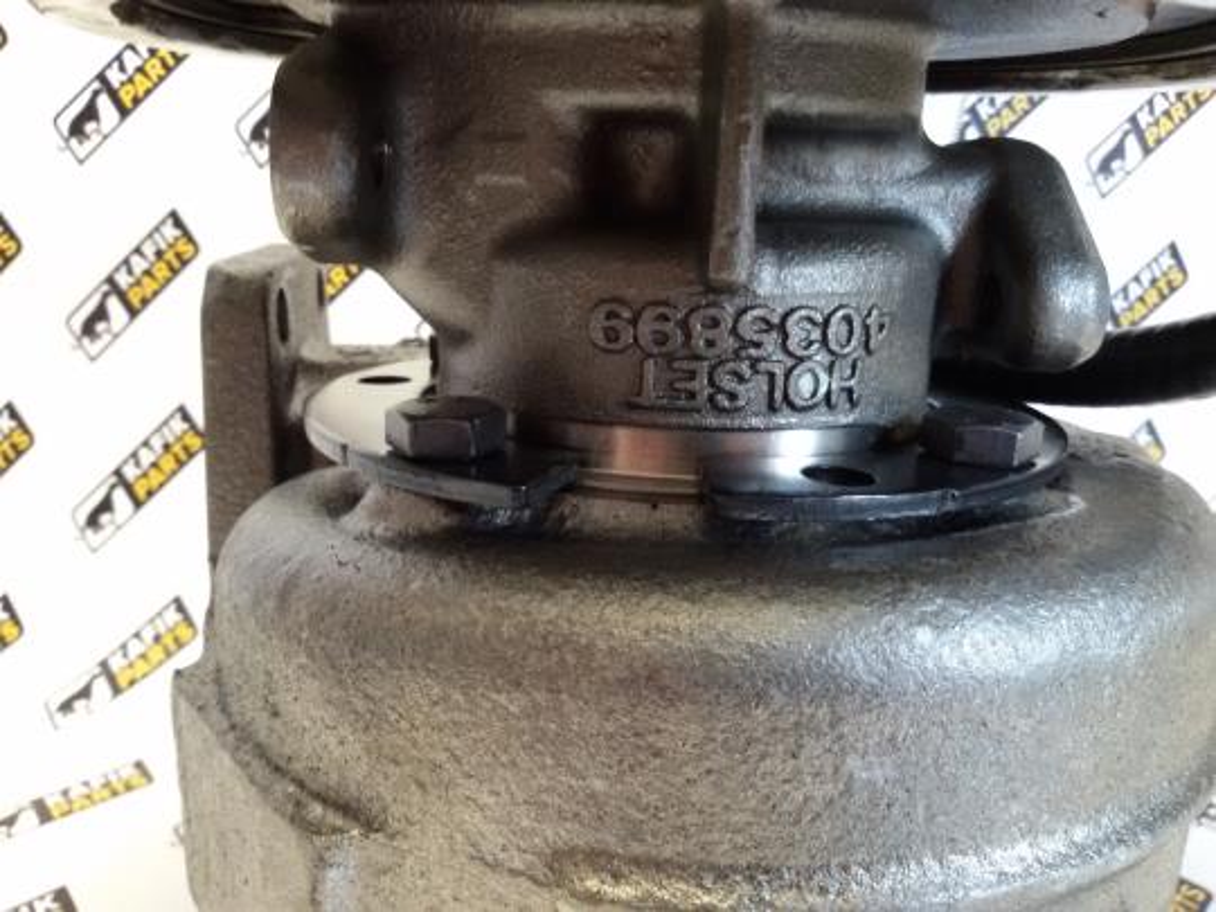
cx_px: 608
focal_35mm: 31
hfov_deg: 58.4
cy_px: 456
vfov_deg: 45.4
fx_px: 1089
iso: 320
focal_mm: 2.93
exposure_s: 1/33
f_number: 2.4
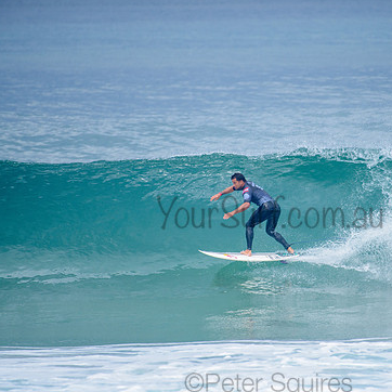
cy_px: 203
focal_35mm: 681
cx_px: 269
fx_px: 8725
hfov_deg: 2.6
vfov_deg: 2.6
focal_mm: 500
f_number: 5.6
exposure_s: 1/2000
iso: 280
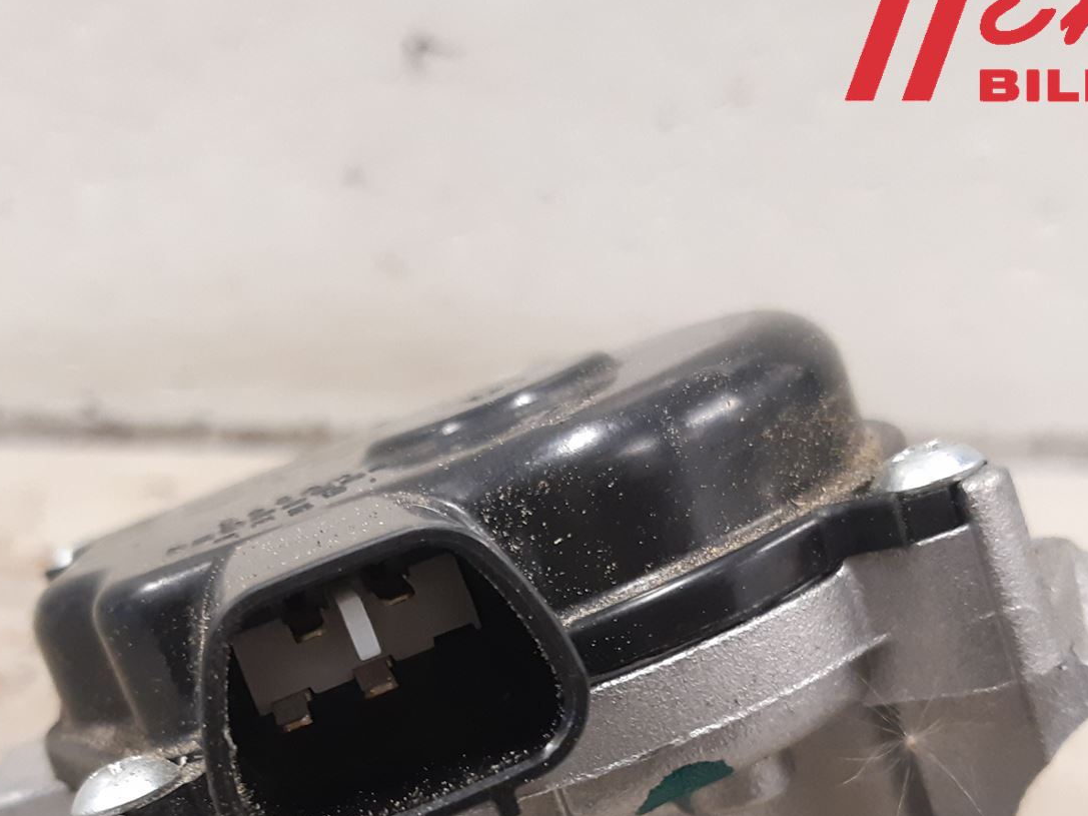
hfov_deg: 38.8
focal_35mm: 49
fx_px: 1540
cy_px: 701
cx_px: 434
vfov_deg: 28.7
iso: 200
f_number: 1.7
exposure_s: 1/33
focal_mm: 3.93
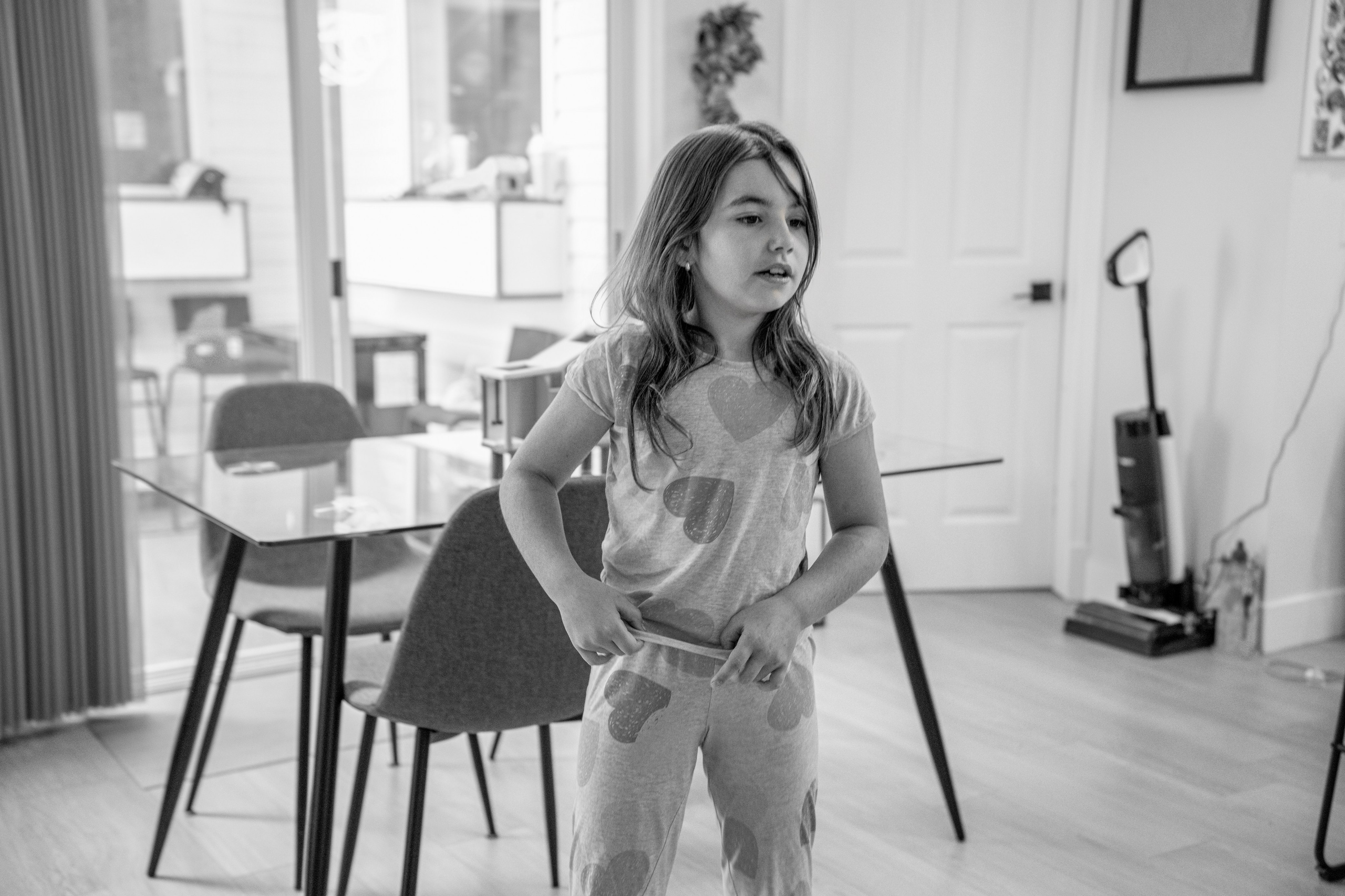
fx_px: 1569
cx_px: 672
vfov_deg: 31.9
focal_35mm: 42
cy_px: 448
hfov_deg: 46.4
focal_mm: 42
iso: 1250
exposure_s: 1/125
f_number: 2.8
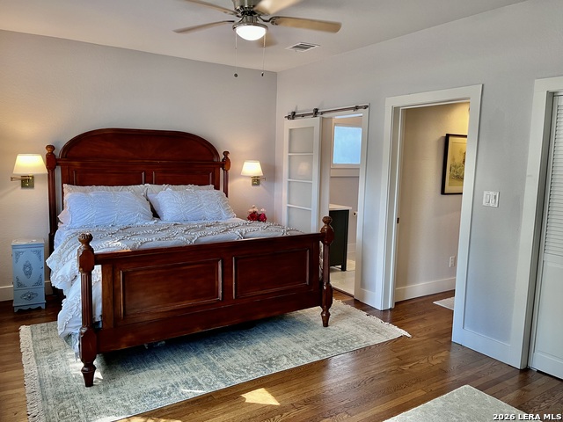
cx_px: 282
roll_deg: -1.5
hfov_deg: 67.3
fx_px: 423
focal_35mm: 26
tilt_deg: -5.9
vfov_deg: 53.1
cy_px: 211
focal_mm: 5.1
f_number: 1.6
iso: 80
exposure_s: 1/60
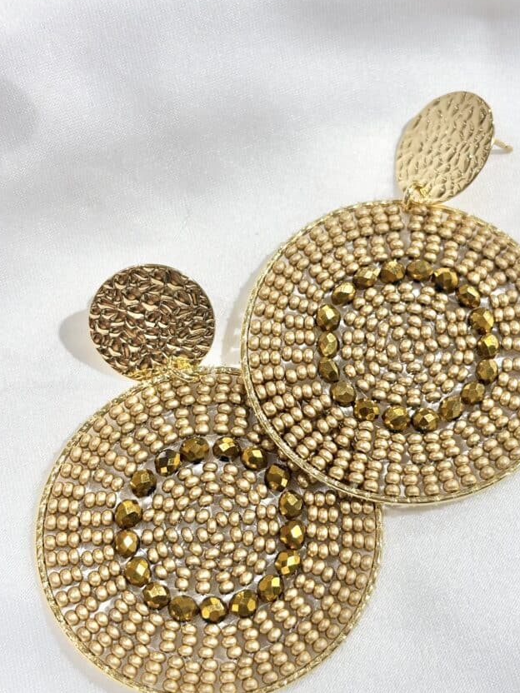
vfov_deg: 30.2
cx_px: 287
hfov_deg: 22.9
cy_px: 388
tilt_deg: -55.9
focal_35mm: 64
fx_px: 1282
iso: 32
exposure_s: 1/160
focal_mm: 5.96
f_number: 1.6
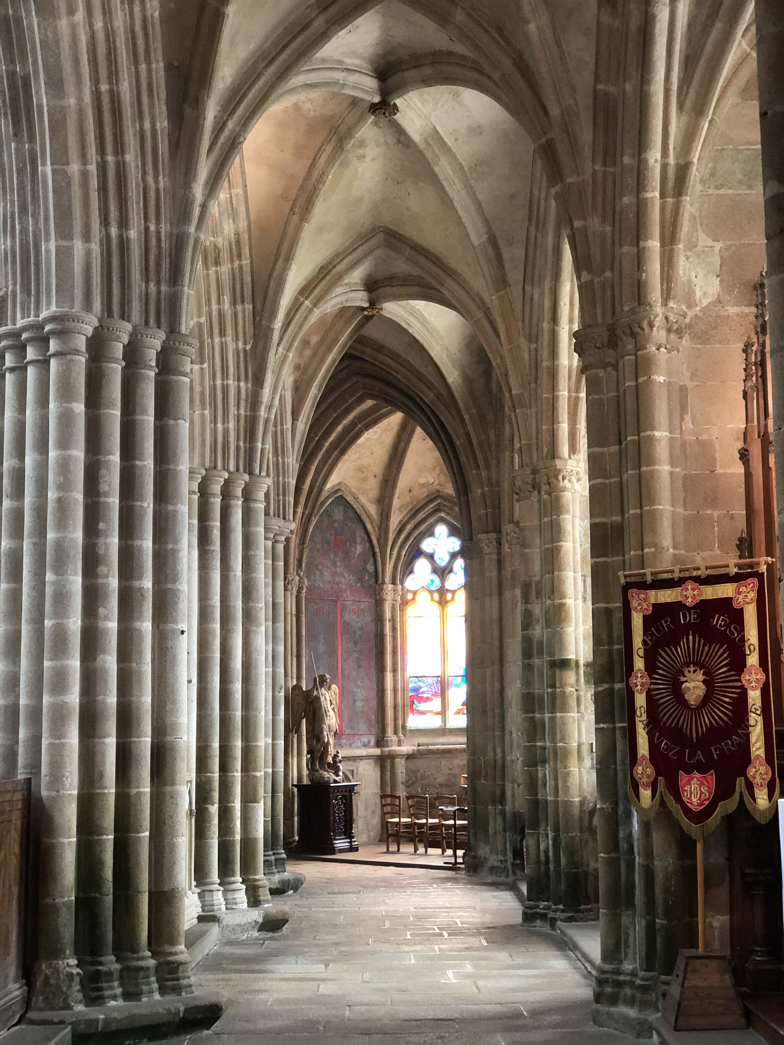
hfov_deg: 28.0
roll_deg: +1.5
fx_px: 1570
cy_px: 522
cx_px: 392
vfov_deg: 36.8
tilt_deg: +8.1
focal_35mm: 52
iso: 160
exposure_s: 1/17
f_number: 2.4
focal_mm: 6
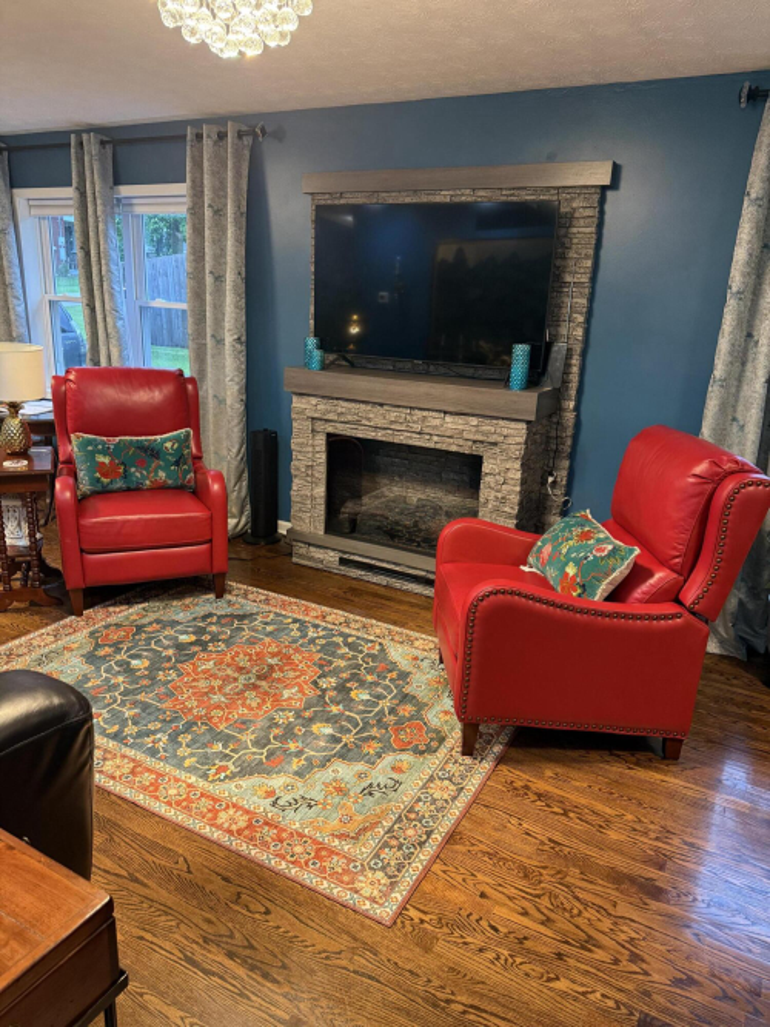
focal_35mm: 24
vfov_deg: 71.6
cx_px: 385
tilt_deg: -16.8
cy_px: 514
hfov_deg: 56.8
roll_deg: -2.2
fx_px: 712
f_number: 1.78
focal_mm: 6.76
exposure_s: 1/60
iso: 320
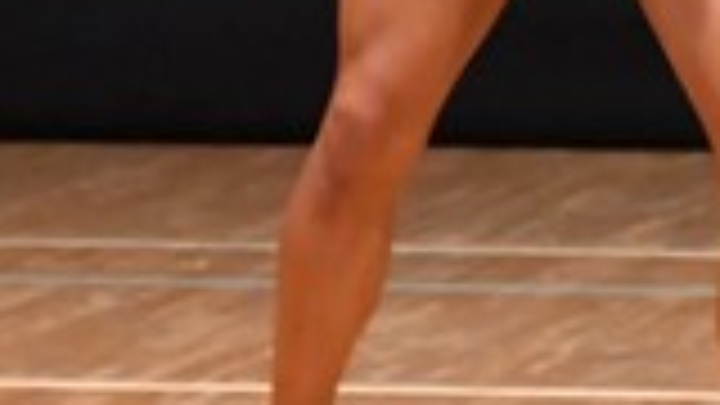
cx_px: 263
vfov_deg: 1.0
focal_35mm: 1220
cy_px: -414
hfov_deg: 1.8
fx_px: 23292
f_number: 5.6
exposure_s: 1/400
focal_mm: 160
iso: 6400
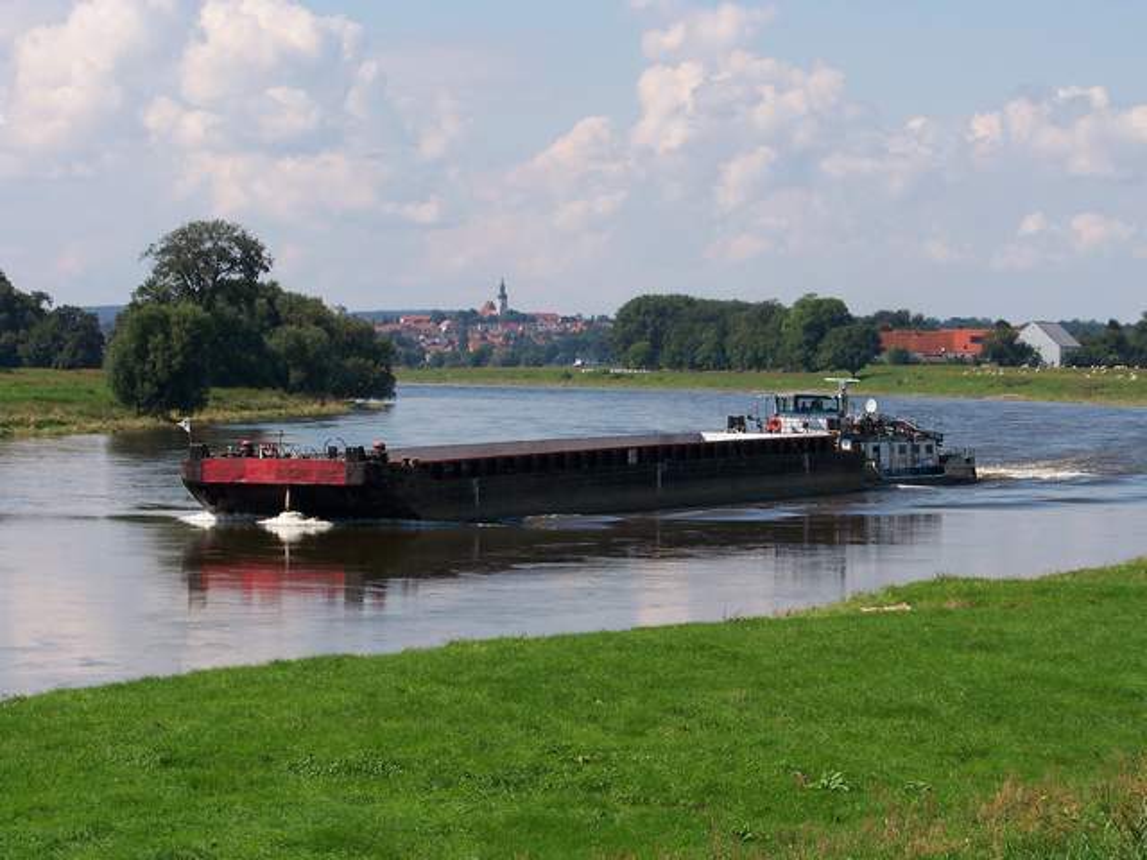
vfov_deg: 12.0
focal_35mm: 124
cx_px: 574
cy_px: 430
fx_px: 4109
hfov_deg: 15.9
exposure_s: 1/640
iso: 64
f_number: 4.5
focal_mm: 21.1
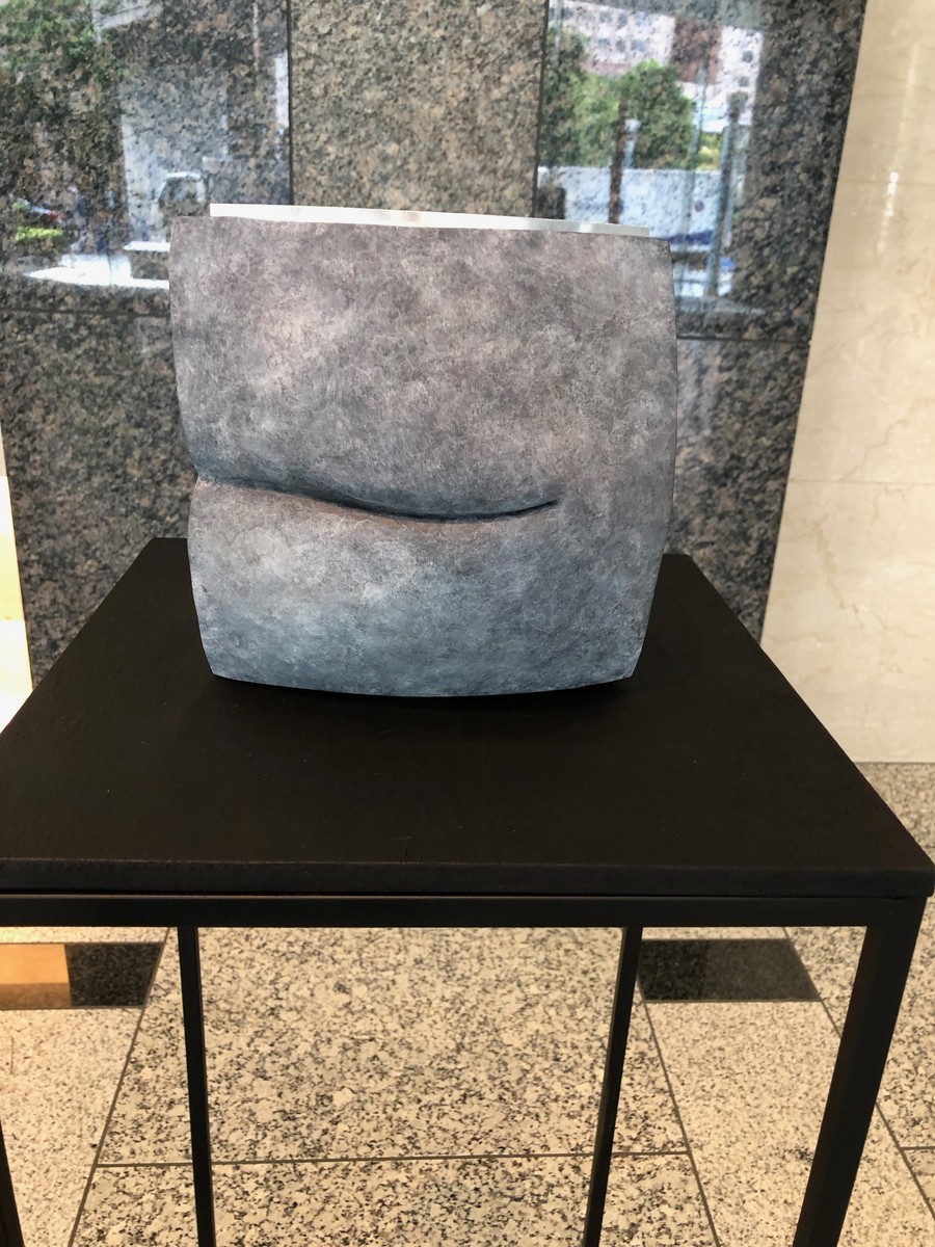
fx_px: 1008
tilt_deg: -22.4
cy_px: 624
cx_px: 468
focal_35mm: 28
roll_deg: -2.1
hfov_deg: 49.7
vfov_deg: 63.4
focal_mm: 3.99
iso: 50
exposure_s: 1/17
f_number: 1.8
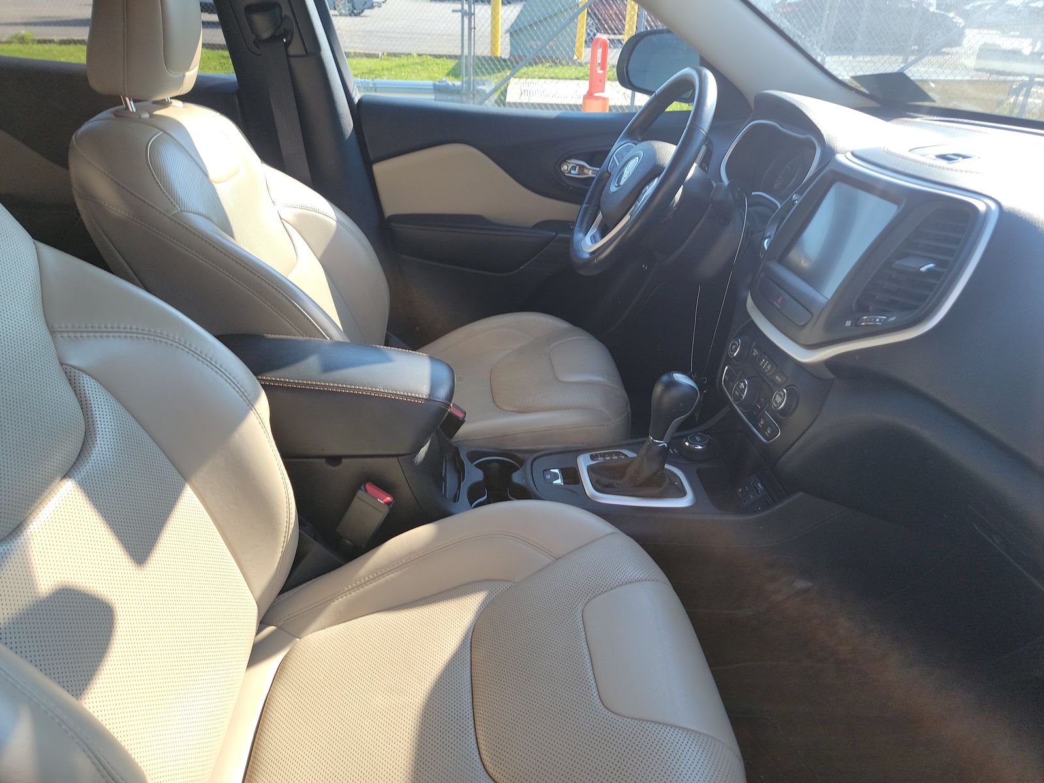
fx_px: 724
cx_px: 522
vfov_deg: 56.8
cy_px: 392
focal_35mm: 24
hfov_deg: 71.6
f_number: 1.8
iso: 50
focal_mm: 6.7
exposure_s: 1/156
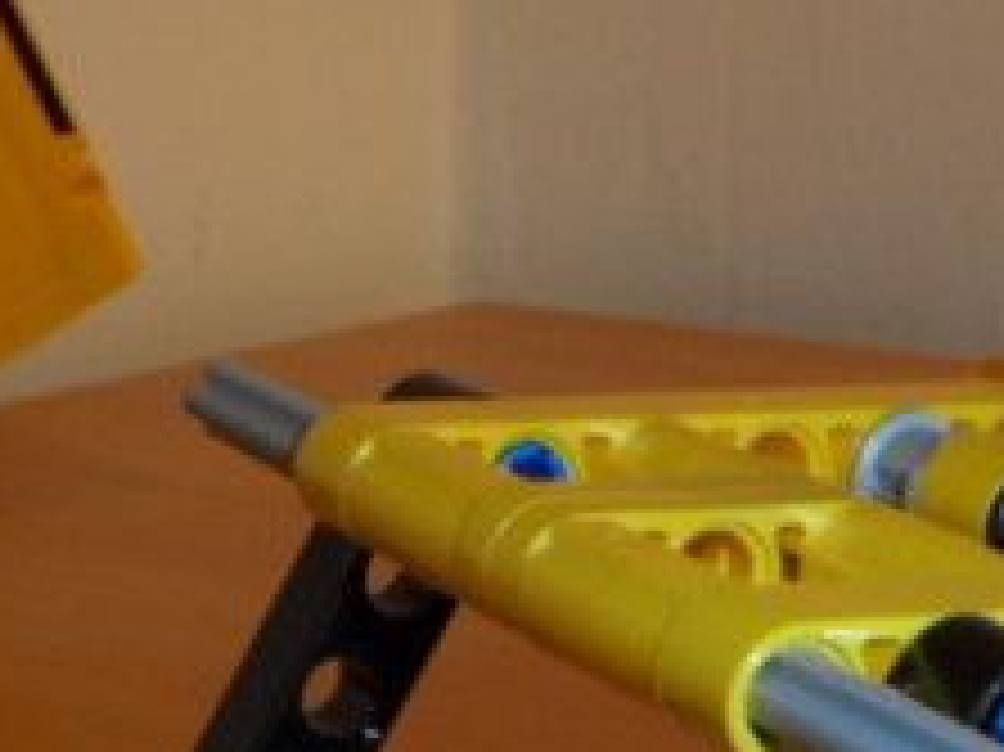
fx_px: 3739
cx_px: 383
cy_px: 1430
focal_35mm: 129
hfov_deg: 15.3
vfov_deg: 10.6
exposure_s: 1/1.43
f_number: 6.8
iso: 100
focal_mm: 5.3
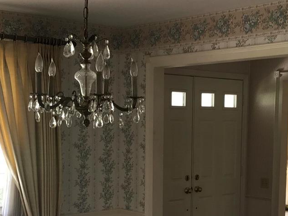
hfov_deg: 27.3
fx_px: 591
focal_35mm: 71
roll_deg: -1.0
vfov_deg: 20.4
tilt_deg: -5.1
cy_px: 179
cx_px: 175
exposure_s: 1/30
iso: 25
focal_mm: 3.99
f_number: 1.8
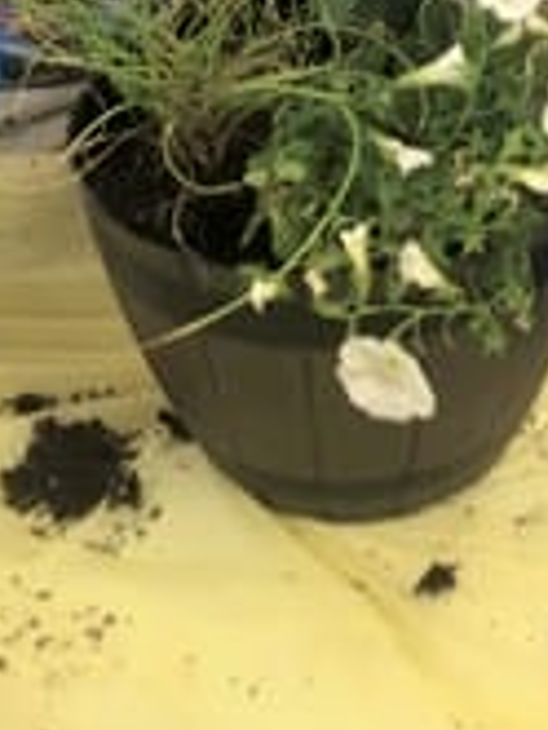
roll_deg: +0.7
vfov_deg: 17.8
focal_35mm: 102
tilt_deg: -27.4
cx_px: 389
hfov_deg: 14.5
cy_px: -261
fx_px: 2150
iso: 40
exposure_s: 1/20
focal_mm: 4
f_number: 1.8
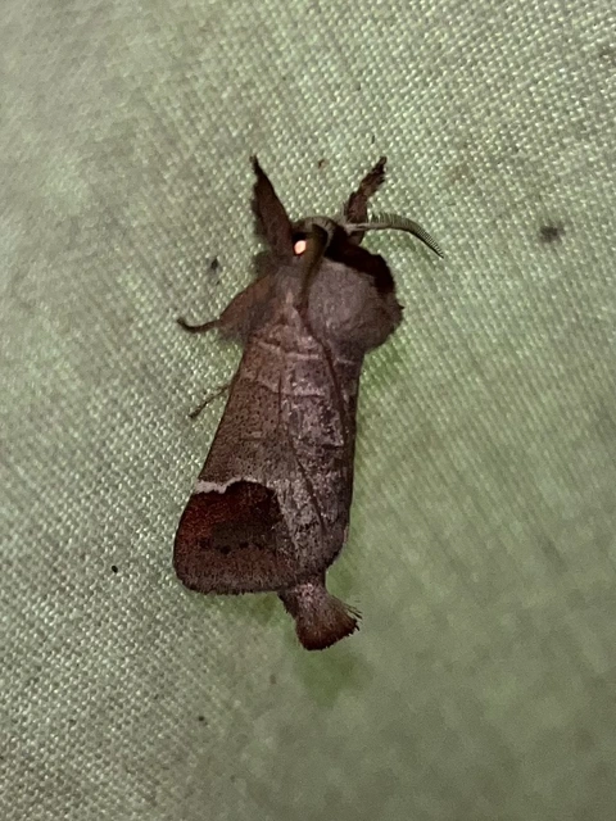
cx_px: 308
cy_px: 410
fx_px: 617
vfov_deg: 67.3
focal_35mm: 26
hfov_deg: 53.1
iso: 32
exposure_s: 1/82
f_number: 1.6
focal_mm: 5.1
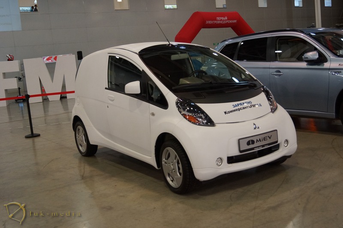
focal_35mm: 42
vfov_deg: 31.8
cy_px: 114
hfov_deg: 46.4
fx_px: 400
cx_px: 172
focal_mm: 28
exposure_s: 1/60
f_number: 4.5
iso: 800
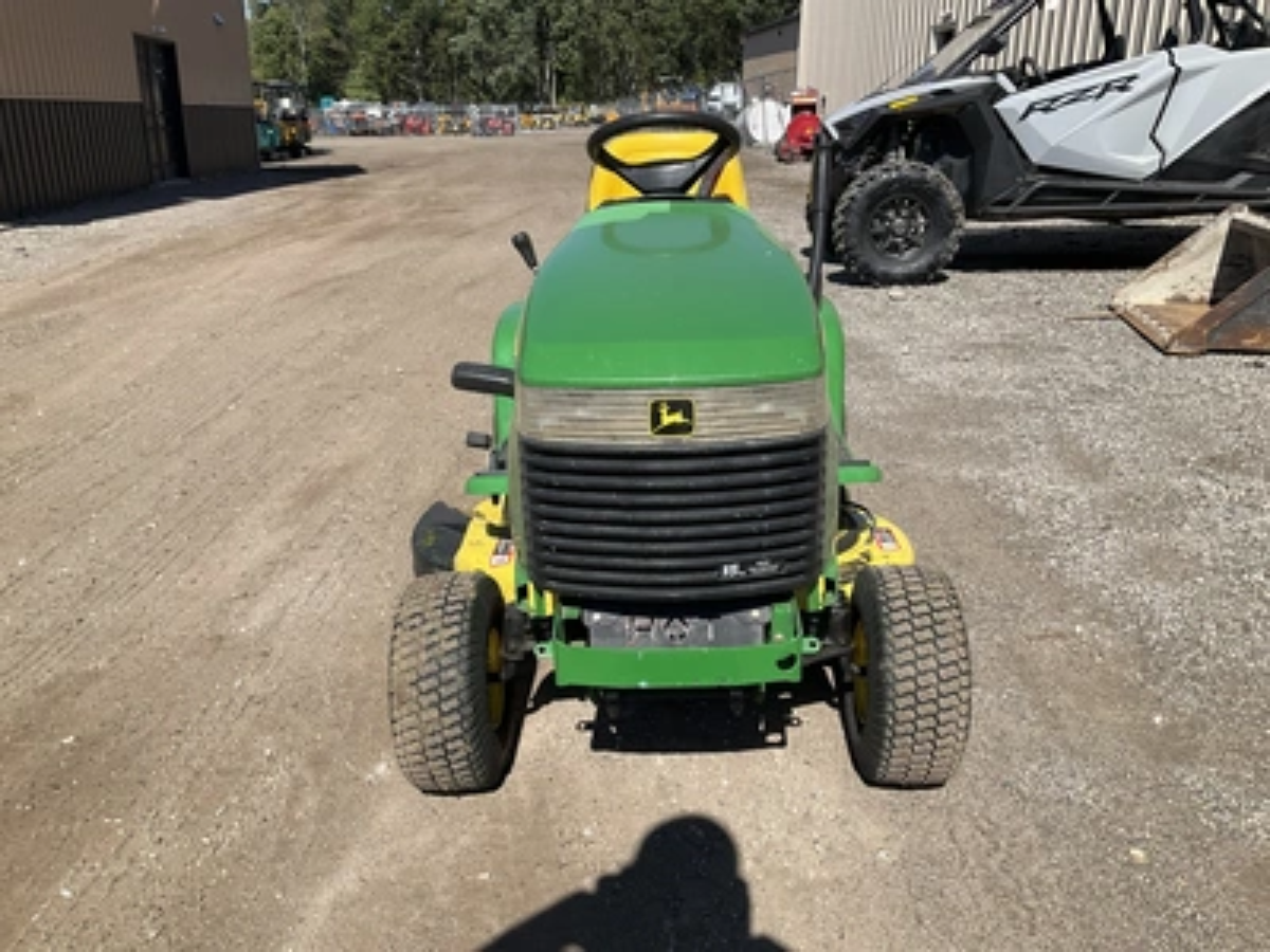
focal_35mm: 29
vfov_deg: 48.2
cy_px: 476
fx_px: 1064
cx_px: 635
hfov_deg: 61.7
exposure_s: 1/1848
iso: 25
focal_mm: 3
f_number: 1.8
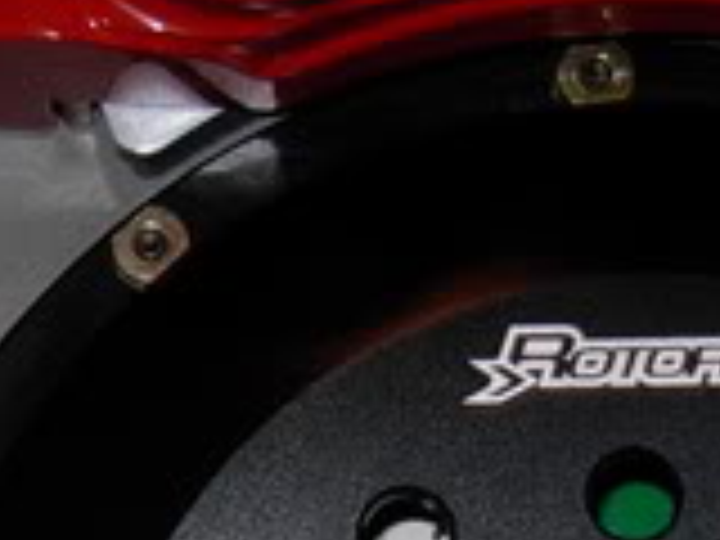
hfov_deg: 10.4
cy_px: 634
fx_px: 3952
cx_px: 238
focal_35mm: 190
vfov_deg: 7.8
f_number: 2.9
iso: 79
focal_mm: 6.3
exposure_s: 1/22.6
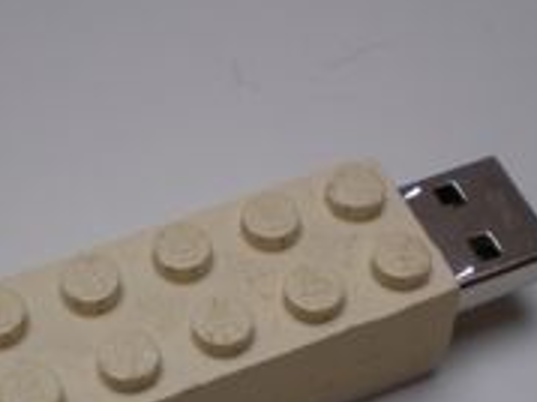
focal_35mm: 85
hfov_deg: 23.0
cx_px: 213
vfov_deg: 17.2
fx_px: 1318
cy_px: 339
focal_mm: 6.3
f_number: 3.1
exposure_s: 1/40
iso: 64
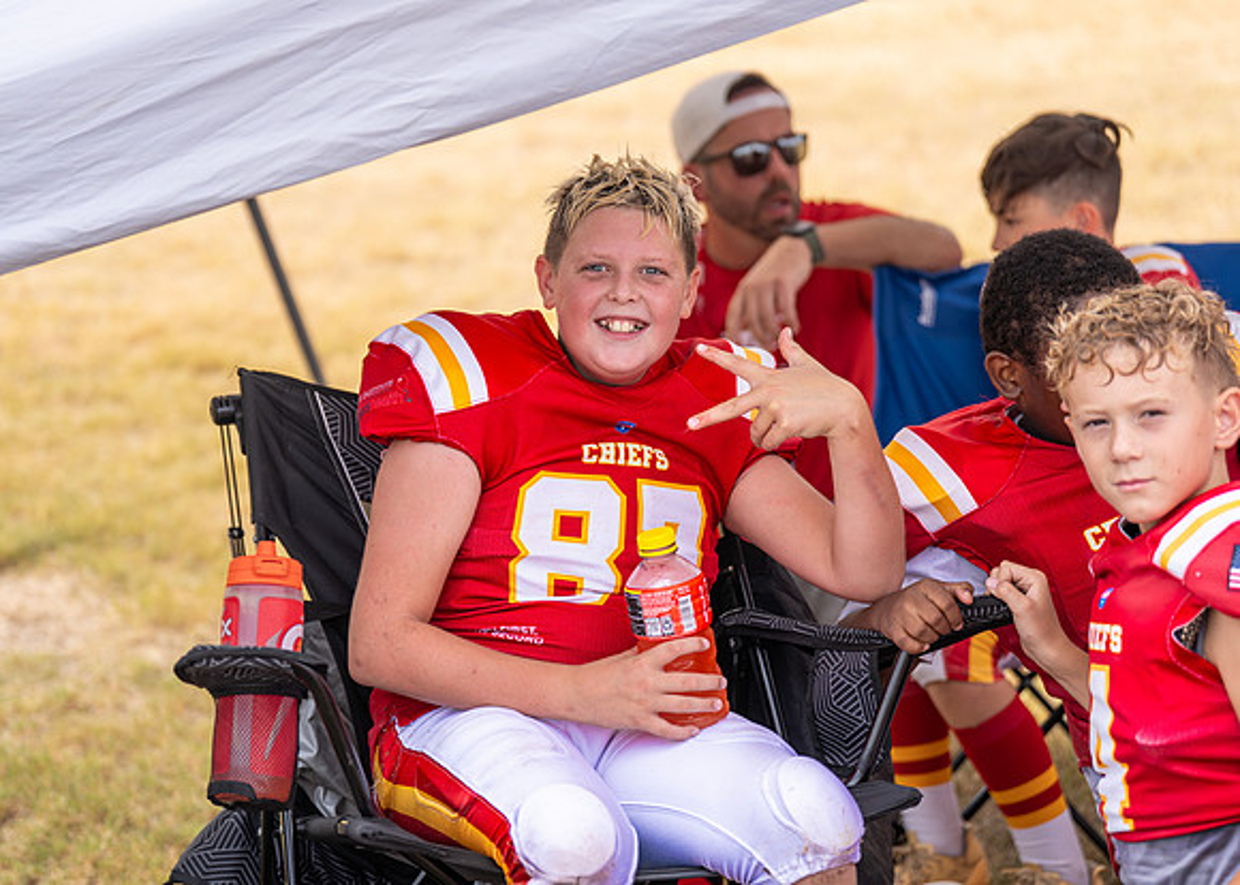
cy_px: 441
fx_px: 3534
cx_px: 589
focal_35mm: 100
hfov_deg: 19.9
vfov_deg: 14.3
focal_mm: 95
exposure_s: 1/1600
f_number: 2.8
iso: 160
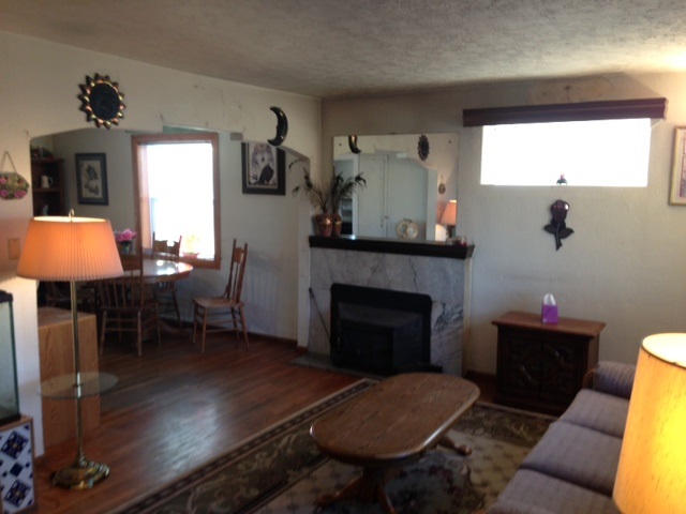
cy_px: 257
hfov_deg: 55.4
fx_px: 654
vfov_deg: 42.9
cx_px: 343
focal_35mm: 33
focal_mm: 4.13
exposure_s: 1/24
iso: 50
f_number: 2.4
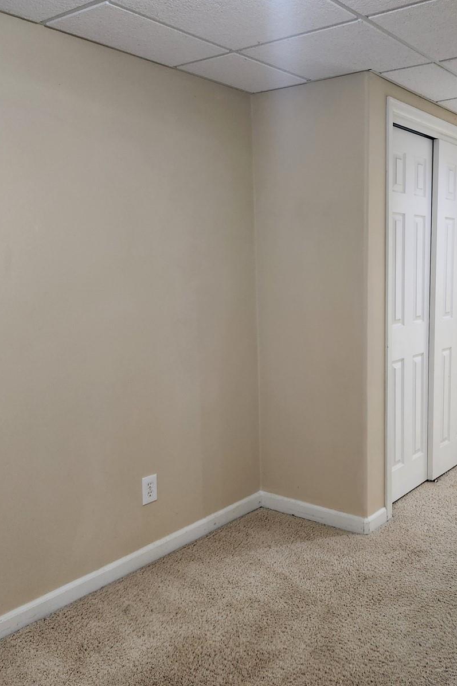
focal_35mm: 32
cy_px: 342
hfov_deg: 40.3
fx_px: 609
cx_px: 325
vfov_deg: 58.7
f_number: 1.8
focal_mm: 5.4
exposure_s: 1/120
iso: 400
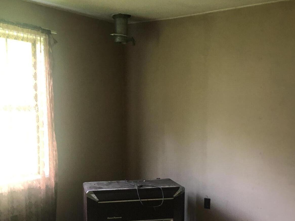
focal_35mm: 48
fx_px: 409
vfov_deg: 29.9
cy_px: 155
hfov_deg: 39.6
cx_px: 156
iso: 100
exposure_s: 1/13
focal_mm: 4
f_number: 1.8
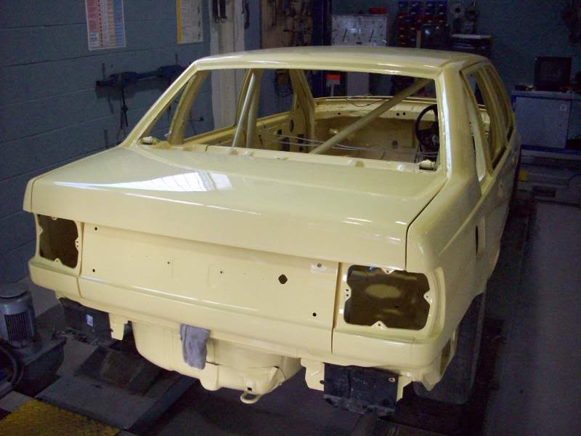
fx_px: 621
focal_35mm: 37
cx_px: 290
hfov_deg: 50.1
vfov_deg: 38.7
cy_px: 218
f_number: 2.8
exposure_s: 1/128
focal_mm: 6.2
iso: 327
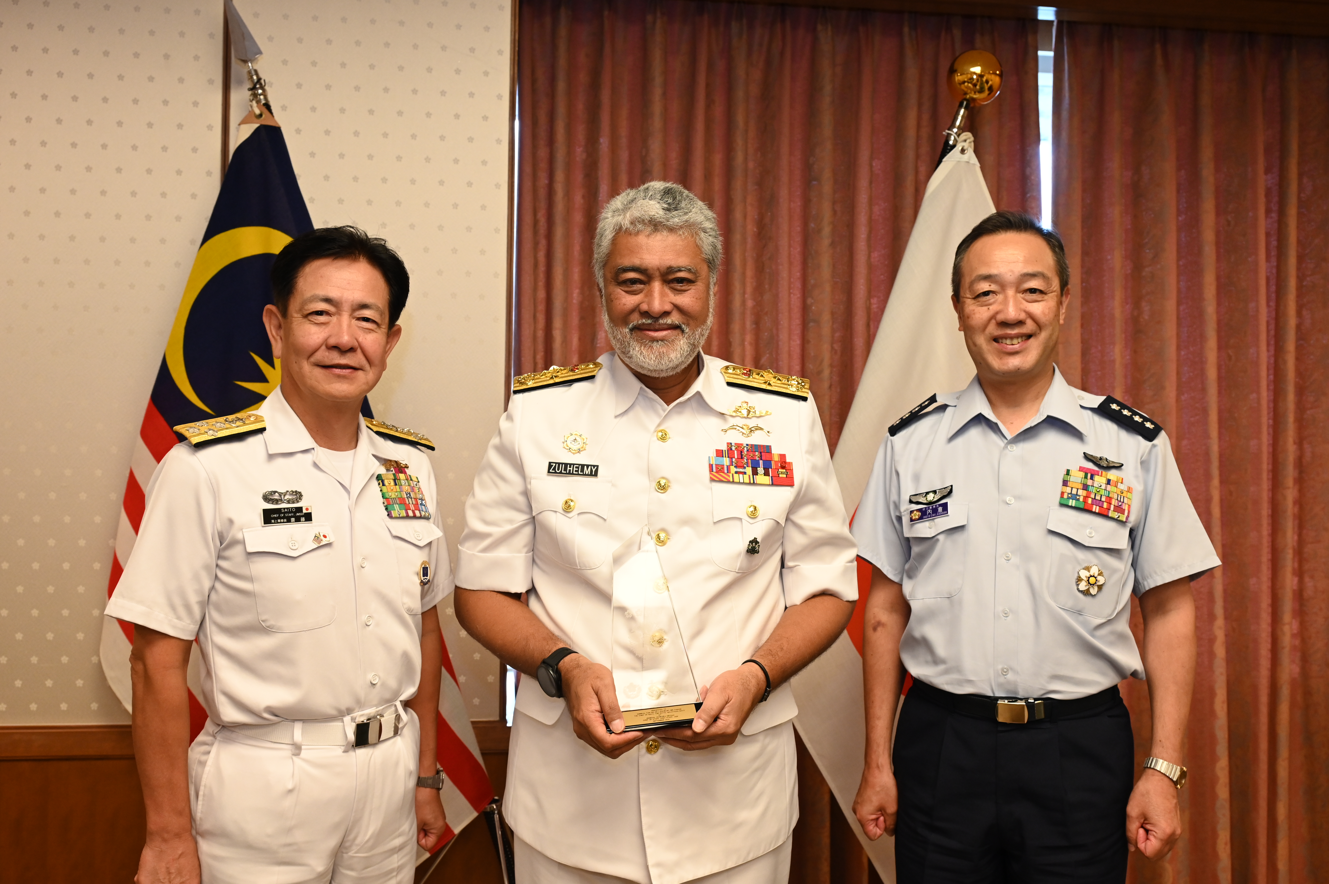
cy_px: 442
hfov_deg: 55.8
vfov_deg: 38.8
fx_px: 1254
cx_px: 664
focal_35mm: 34
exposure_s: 1/125
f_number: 5.6
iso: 2000
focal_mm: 34
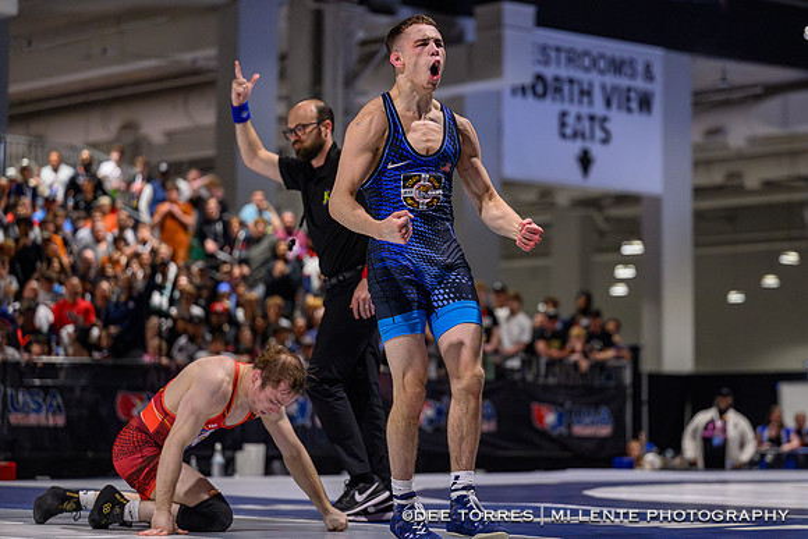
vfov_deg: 13.3
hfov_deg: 19.8
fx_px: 2320
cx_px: 444
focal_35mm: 103
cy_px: 243
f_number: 2.8
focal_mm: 94
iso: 9000
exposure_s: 1/800
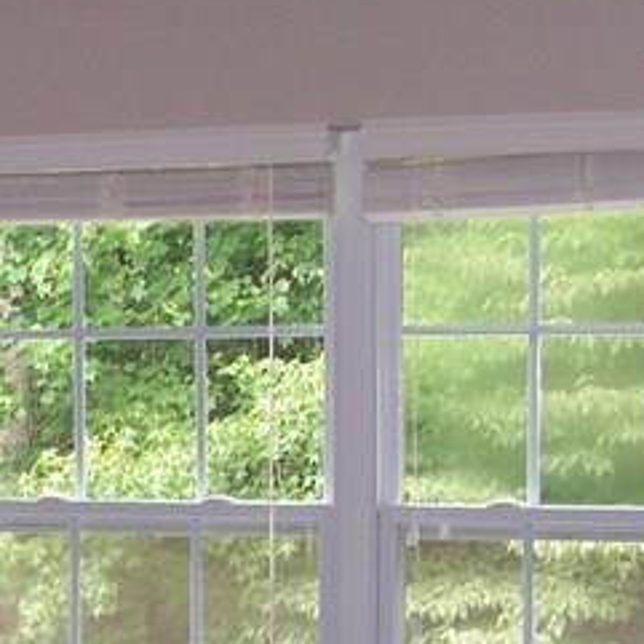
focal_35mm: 150
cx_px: -219
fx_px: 3157
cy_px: 518
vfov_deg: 11.6
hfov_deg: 11.3
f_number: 2.8
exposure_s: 1/60
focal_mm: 6.7
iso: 80
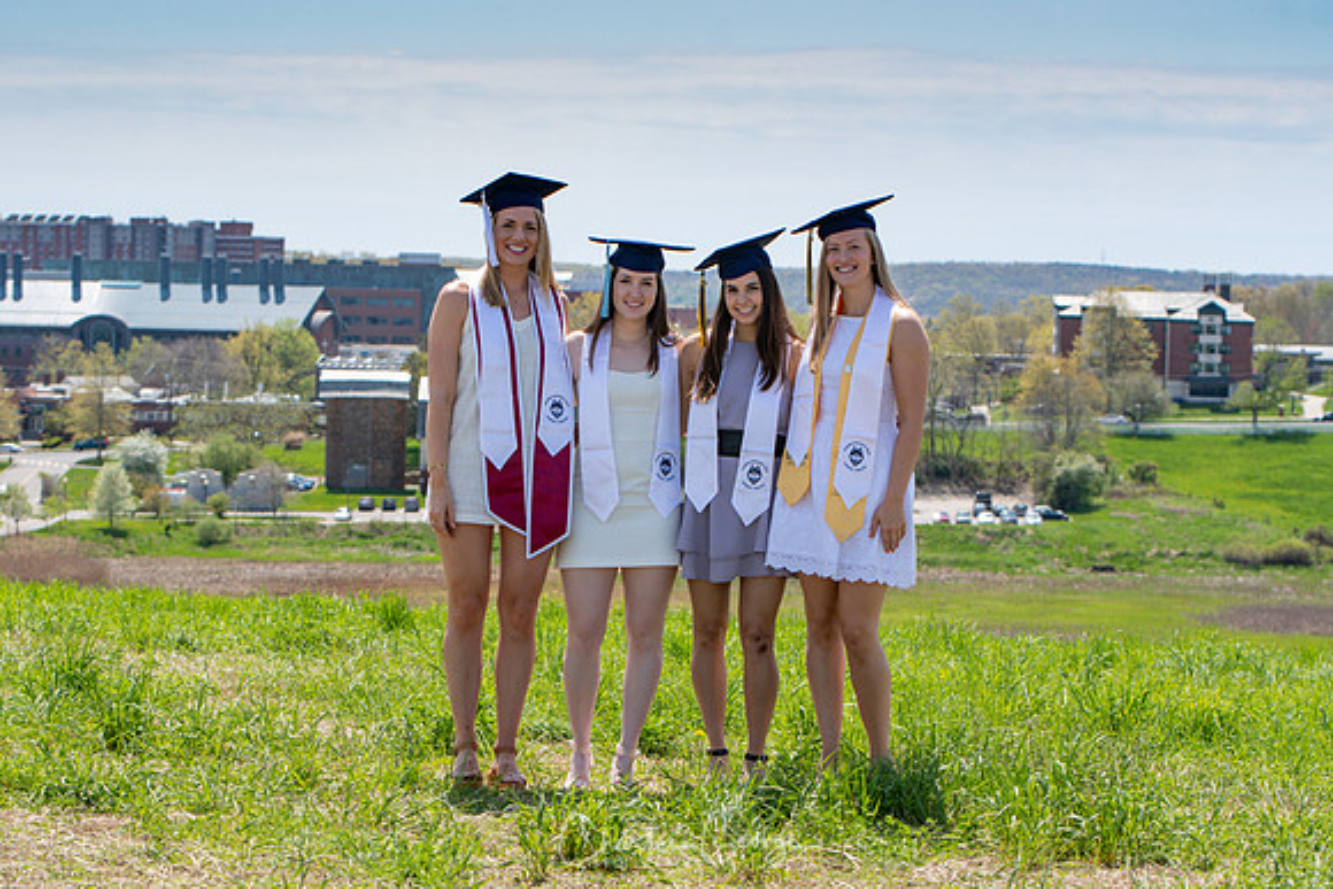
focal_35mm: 105
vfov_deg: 13.0
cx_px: 666
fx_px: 3889
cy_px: 444
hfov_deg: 19.5
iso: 100
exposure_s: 1/500
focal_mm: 70
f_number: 5
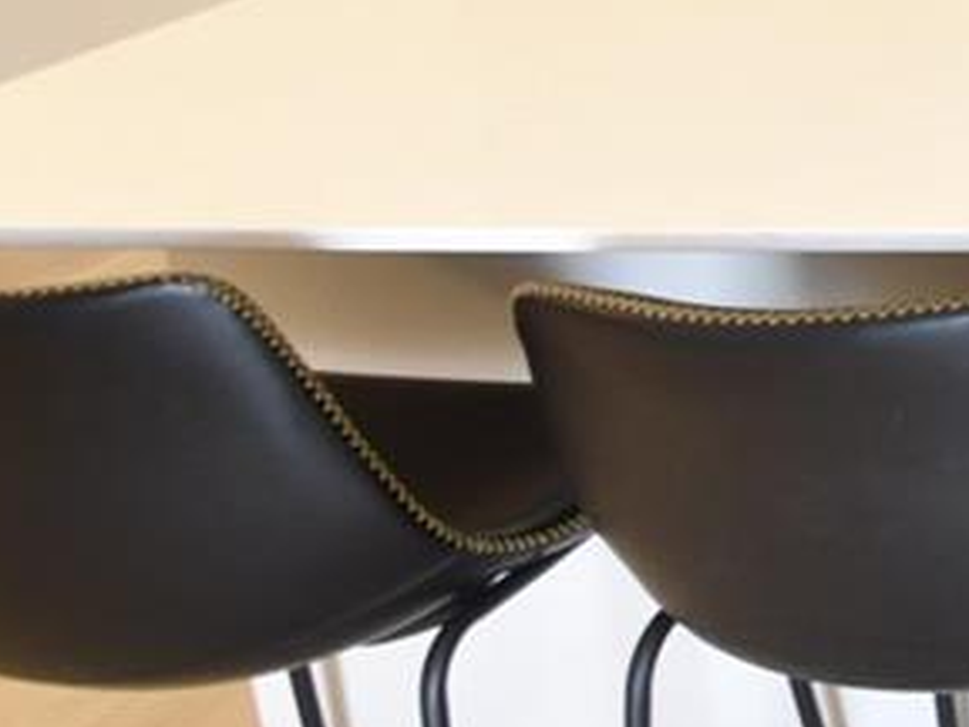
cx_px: 2281
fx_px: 2239
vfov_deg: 17.3
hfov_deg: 15.2
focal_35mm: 80
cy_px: -209
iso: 800
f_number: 3.5
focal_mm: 10
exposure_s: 1/30
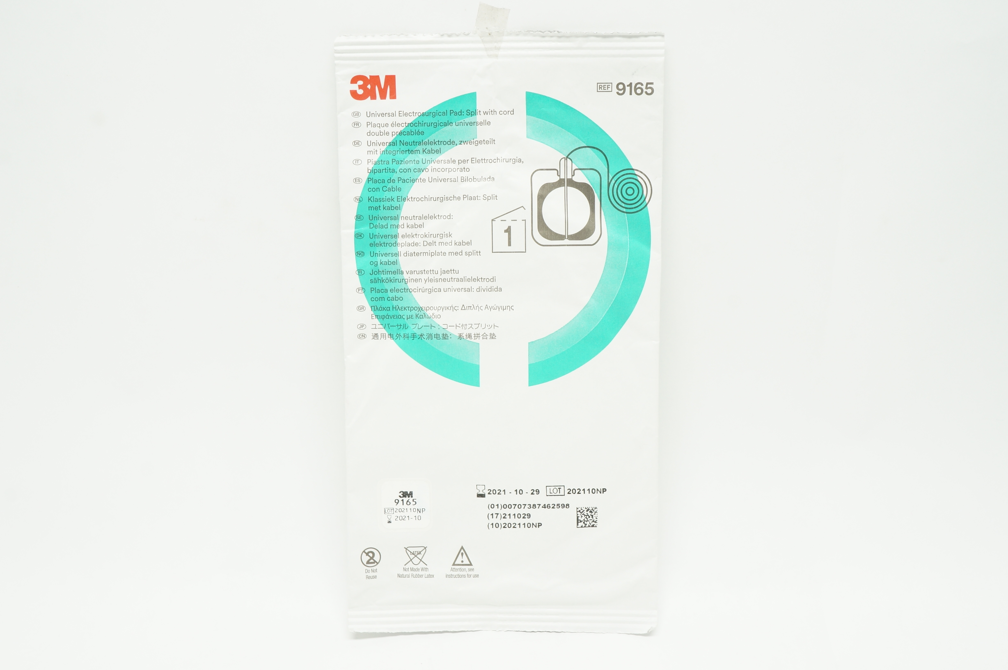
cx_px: 504
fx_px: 1091
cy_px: 335
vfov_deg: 34.1
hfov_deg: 49.6
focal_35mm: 39
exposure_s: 1/15
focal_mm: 26
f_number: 10
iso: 400
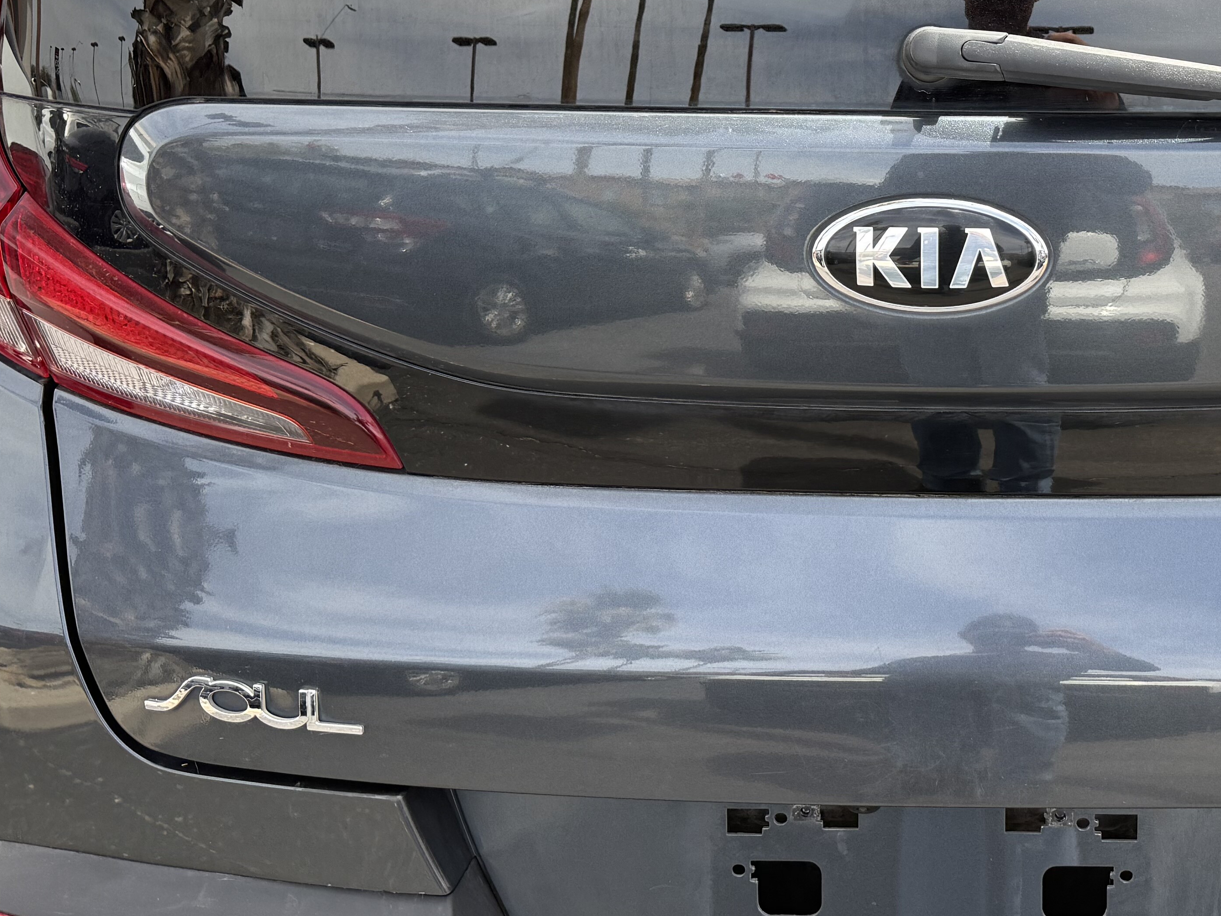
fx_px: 1728
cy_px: 300
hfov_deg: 37.5
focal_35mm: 49
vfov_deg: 29.5
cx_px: 982
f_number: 1.78
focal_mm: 6.76
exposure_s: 1/1032
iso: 100
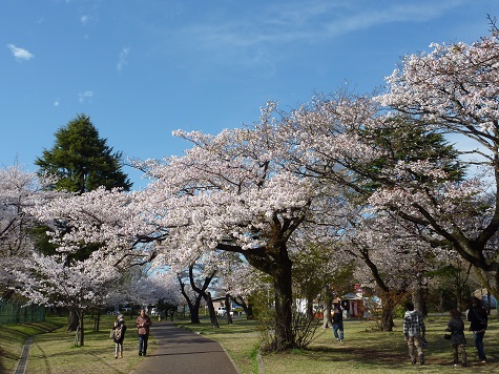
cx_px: 250
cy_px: 187
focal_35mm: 37
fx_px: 533
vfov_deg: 38.6
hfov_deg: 50.1
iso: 80
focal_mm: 6.1
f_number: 4.5
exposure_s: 1/500
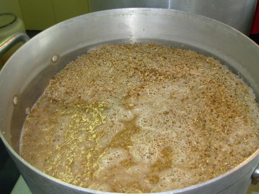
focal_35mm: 38
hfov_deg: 49.0
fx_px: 284
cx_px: 130
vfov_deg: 37.7
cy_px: 97
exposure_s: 1/32
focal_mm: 6.3
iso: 50
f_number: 2.9
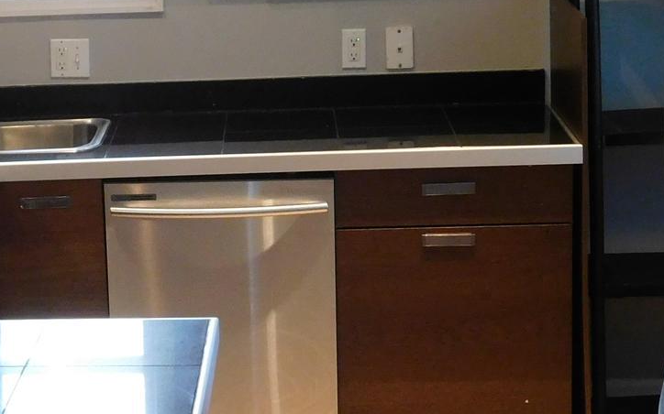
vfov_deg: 12.1
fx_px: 1954
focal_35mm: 108
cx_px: 73
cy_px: 209
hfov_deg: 19.0
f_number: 3.5
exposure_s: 1/20
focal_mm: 6.3
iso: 400
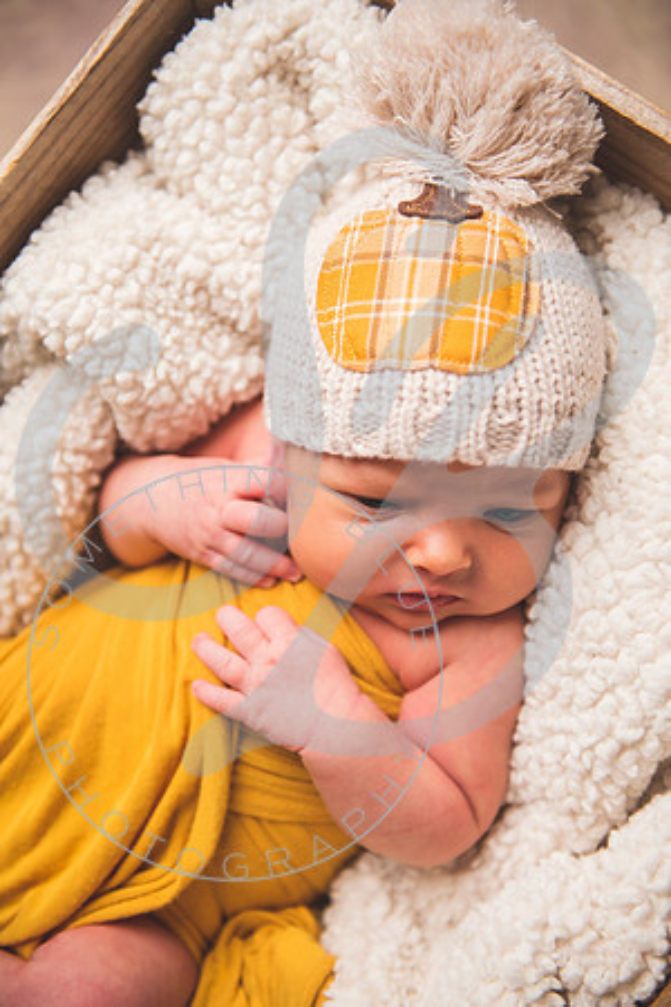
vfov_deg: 39.6
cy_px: 504
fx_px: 1398
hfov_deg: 27.0
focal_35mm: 50
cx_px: 336
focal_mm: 50
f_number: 2.8
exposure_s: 1/125
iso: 100
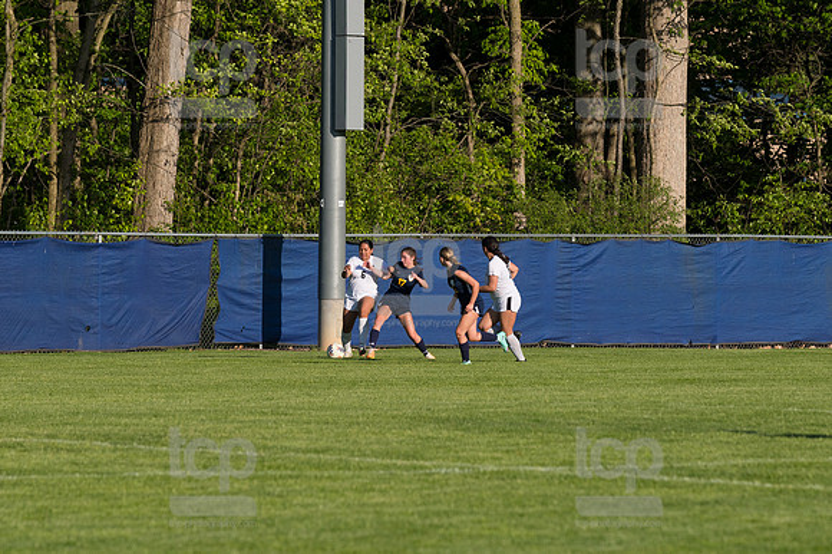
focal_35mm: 300
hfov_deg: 6.9
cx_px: 416
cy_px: 277
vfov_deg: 4.6
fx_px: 6929
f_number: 5.6
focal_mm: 200
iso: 250
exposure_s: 1/1600
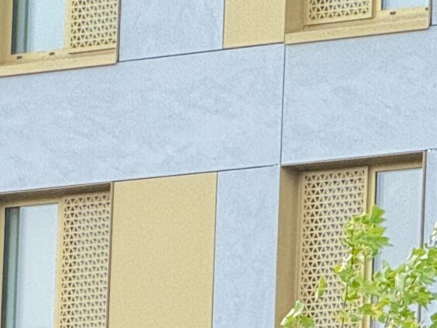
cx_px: -551
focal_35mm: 549
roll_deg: -3.0
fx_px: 6931
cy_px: 567
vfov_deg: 2.7
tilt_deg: +5.3
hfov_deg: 3.6
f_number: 2.8
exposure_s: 1/60
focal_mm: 15.66
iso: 320
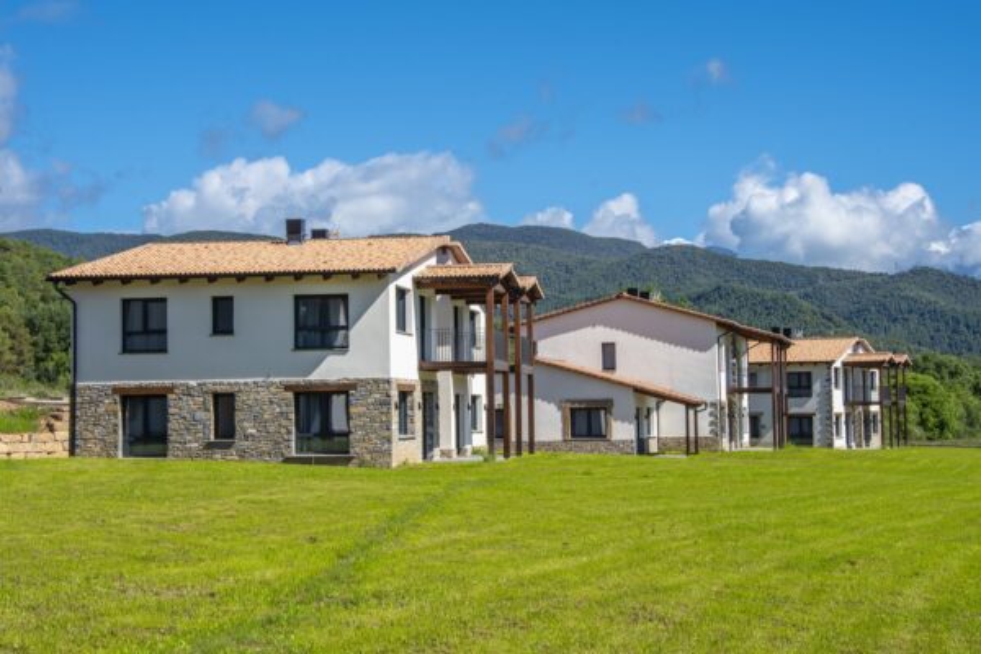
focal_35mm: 67
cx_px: 490
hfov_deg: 30.1
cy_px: 327
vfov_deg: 20.3
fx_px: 1826
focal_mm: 45
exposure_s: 1/160
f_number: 16
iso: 125
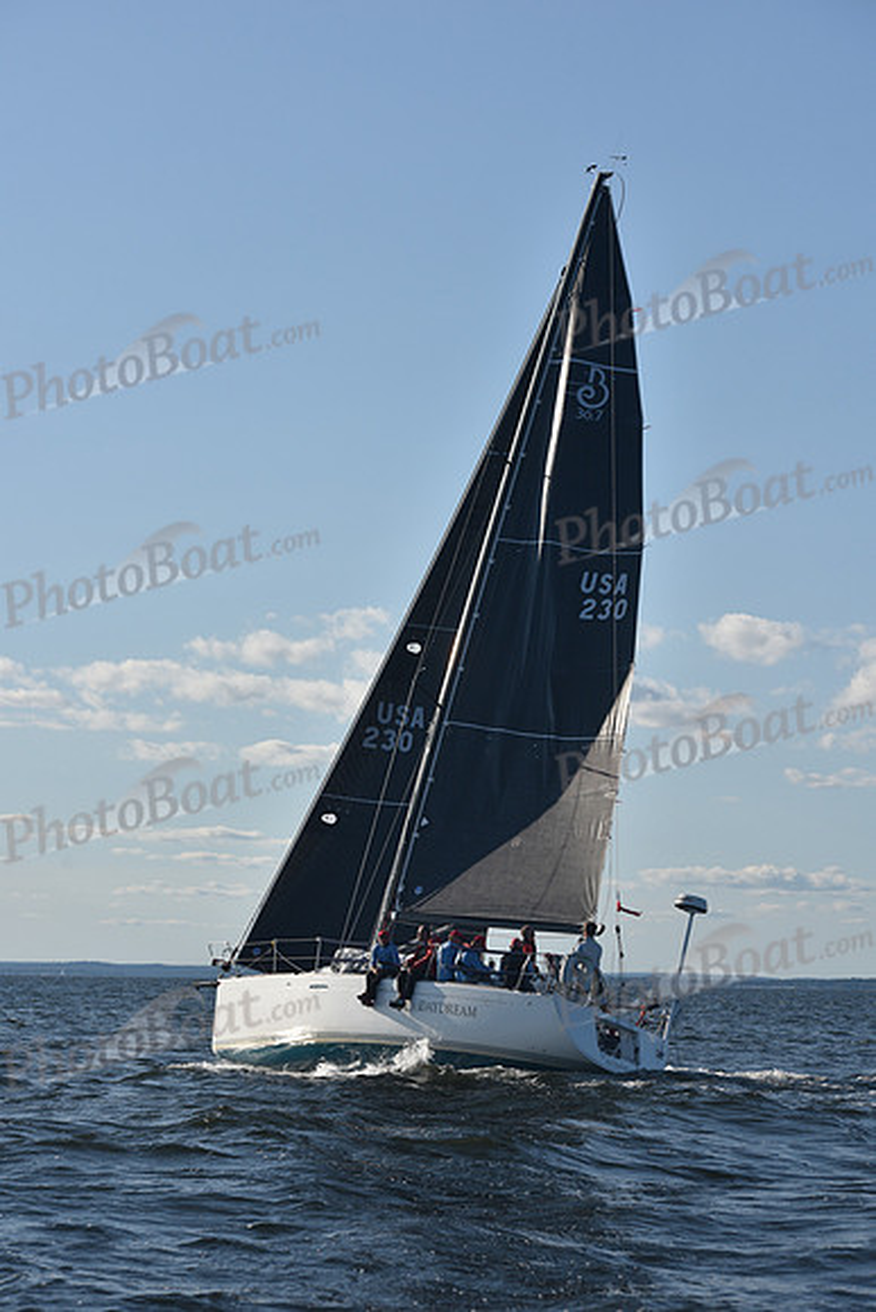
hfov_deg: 14.9
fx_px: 3356
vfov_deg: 22.1
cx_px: 438
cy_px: 656
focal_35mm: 92
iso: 250
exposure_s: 1/640
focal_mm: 92
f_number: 8
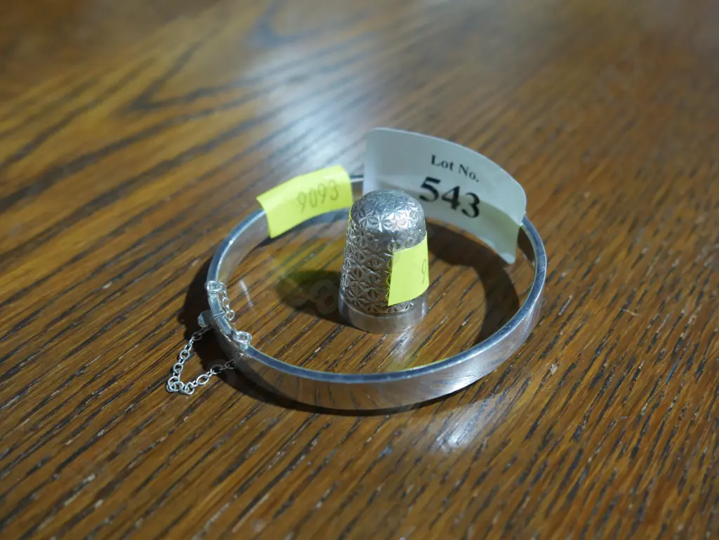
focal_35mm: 40
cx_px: 360
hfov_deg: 46.8
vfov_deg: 36.0
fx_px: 831
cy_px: 270
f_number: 4.5
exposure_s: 1/60
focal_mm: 20
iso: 800
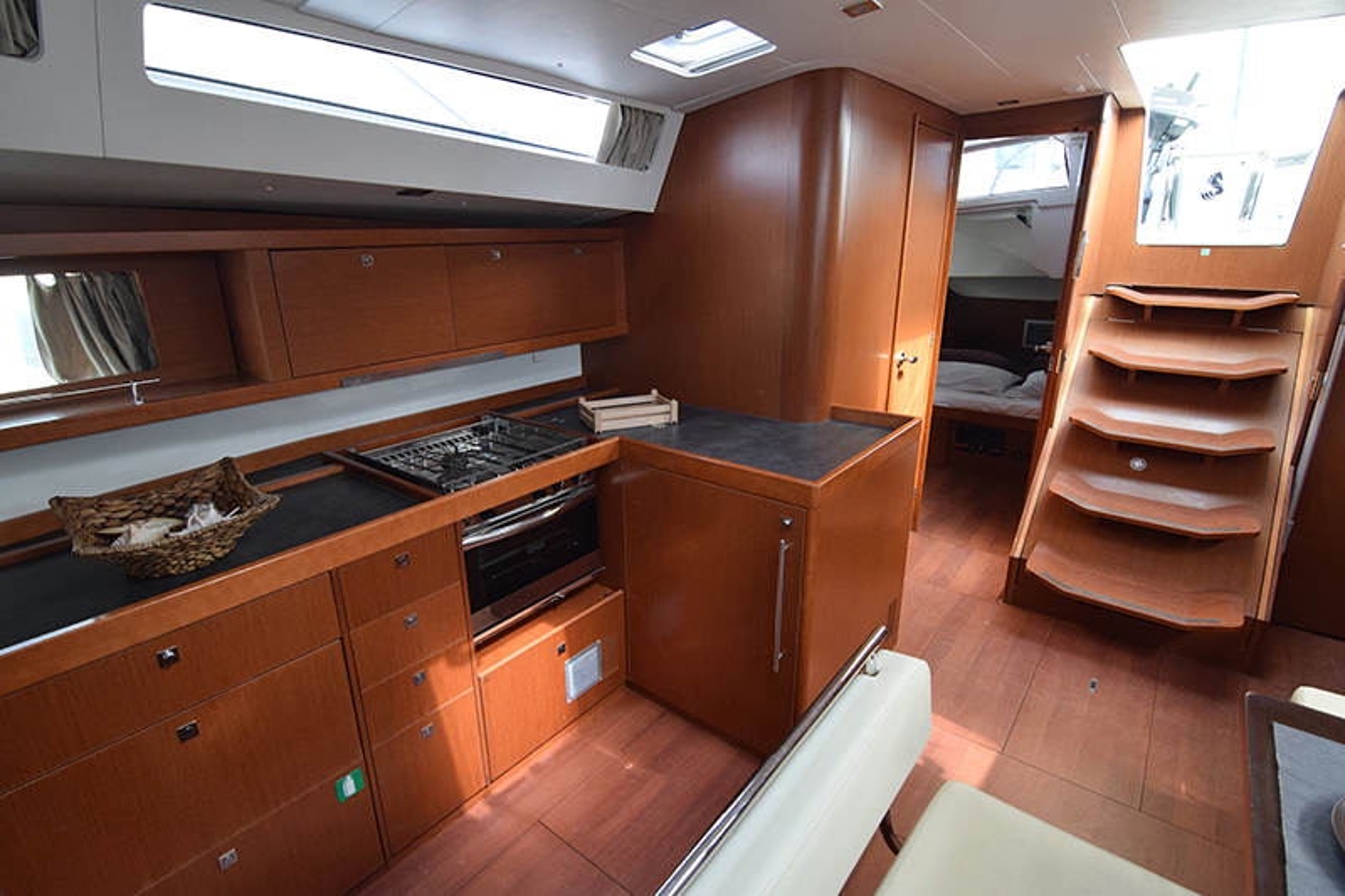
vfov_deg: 72.0
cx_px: 672
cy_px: 448
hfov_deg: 95.0
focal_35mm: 16
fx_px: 616
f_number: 5.6
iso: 1600
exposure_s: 1/125
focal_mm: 11
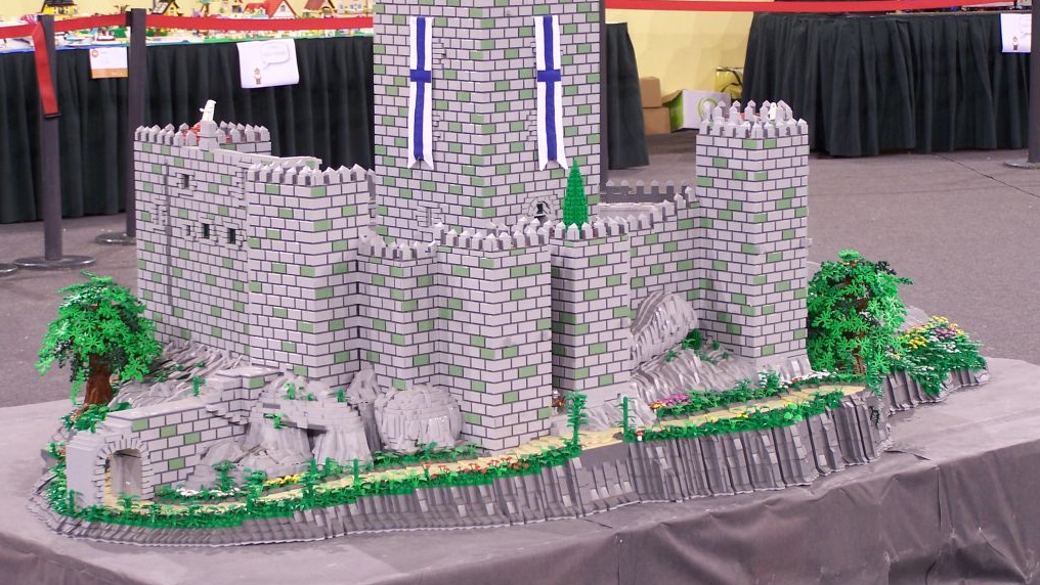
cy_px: 269
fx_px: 2482
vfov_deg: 13.5
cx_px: 522
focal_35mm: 90
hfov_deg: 23.7
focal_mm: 13.7
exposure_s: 1/4
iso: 80
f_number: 3.2
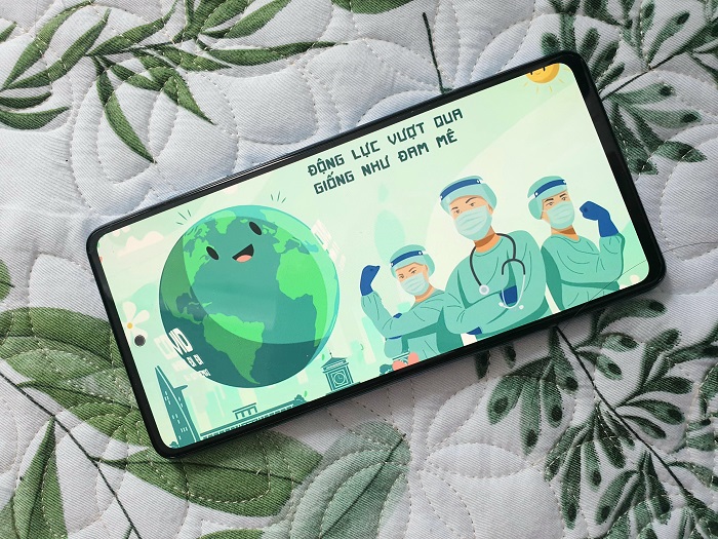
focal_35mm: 26
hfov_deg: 67.3
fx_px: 539
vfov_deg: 53.1
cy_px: 270
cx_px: 359
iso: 160
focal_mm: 4.3
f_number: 2.4
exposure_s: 1/50
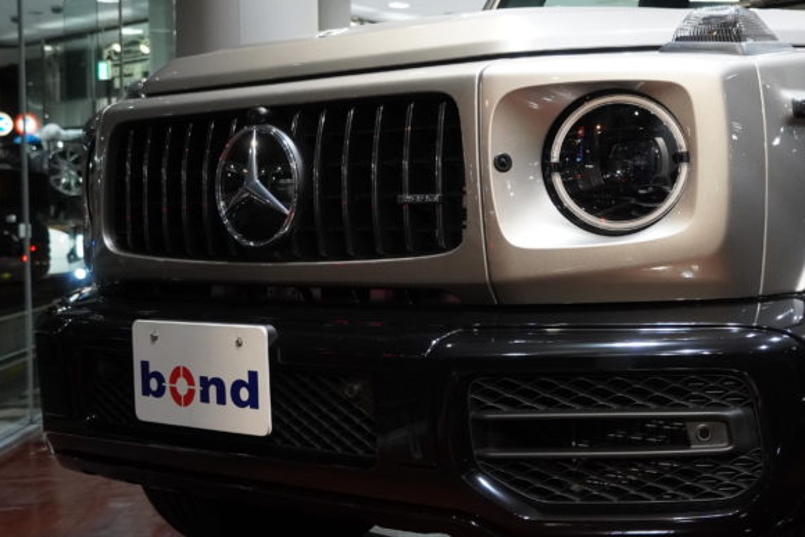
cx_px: 627
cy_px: 245
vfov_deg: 25.5
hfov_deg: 36.4
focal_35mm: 53
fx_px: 1185
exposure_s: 1/30
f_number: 4
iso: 2000
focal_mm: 20
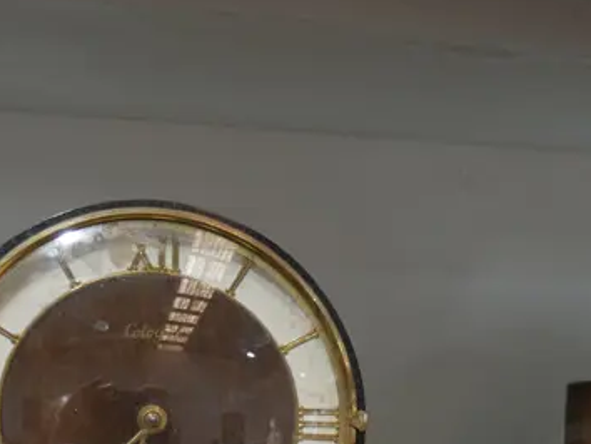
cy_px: 503
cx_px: 526
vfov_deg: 17.5
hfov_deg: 23.5
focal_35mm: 81
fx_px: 1384
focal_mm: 14
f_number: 3.5
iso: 400
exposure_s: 1/60
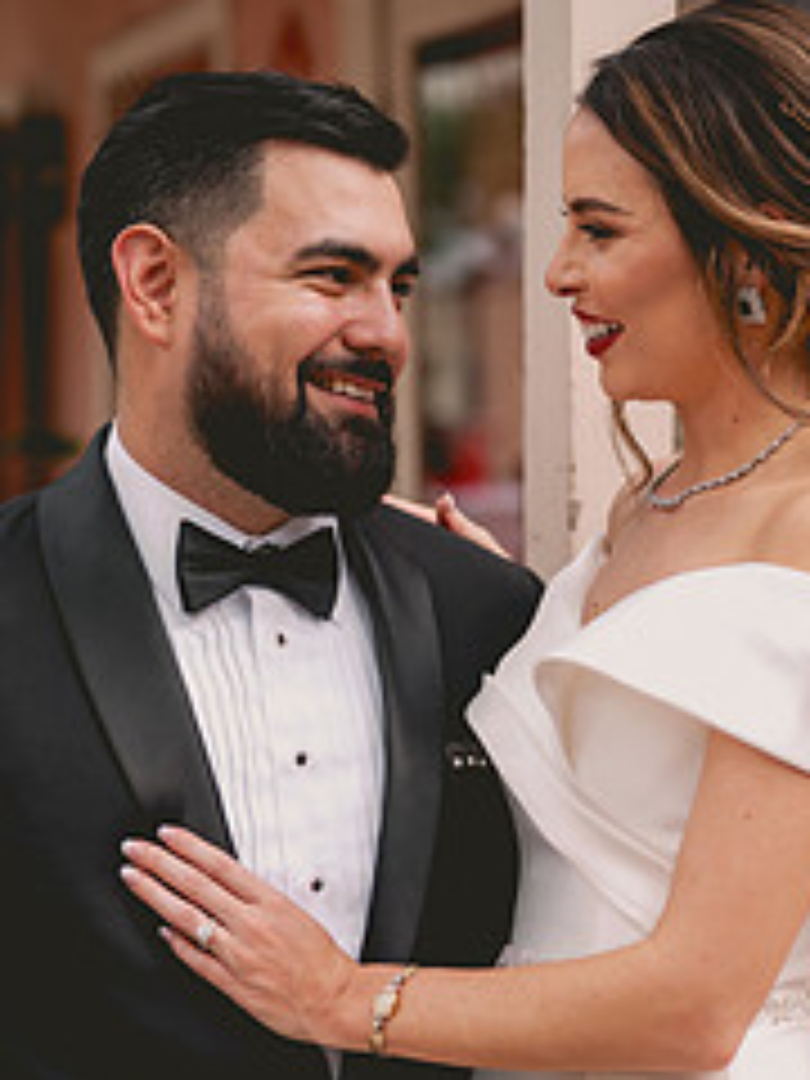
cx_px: 385
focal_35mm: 90
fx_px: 2808
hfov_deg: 16.4
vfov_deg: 21.7
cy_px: 680
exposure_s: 1/500
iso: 64
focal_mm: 50
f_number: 2.2
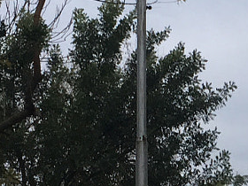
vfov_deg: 8.9
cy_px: 190
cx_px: 345
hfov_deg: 11.5
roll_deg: +0.5
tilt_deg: +7.6
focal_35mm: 166
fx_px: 1189
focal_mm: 4.15
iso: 64
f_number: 2.2
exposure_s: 1/33
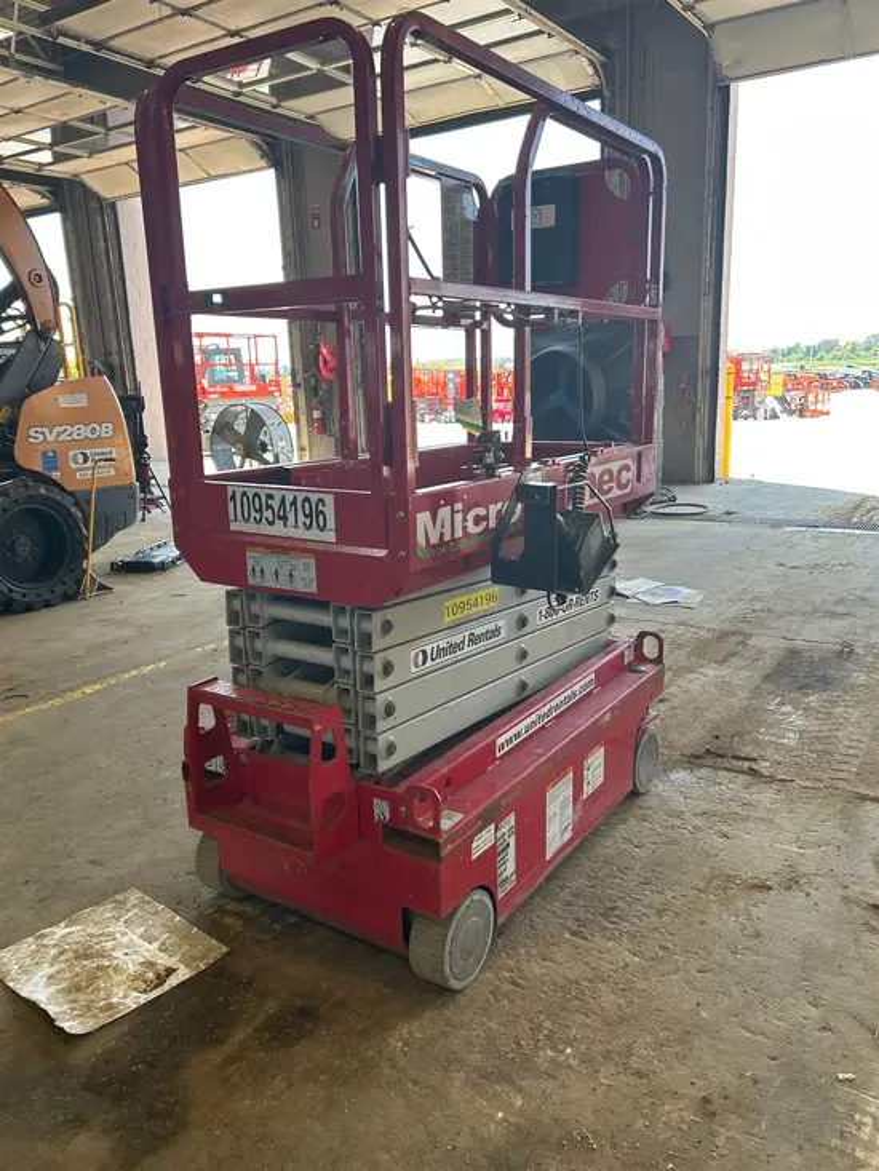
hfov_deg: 53.1
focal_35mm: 26
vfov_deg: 67.3
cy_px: 586
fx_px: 880
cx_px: 440
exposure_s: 1/252
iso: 50
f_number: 1.5
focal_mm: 5.7
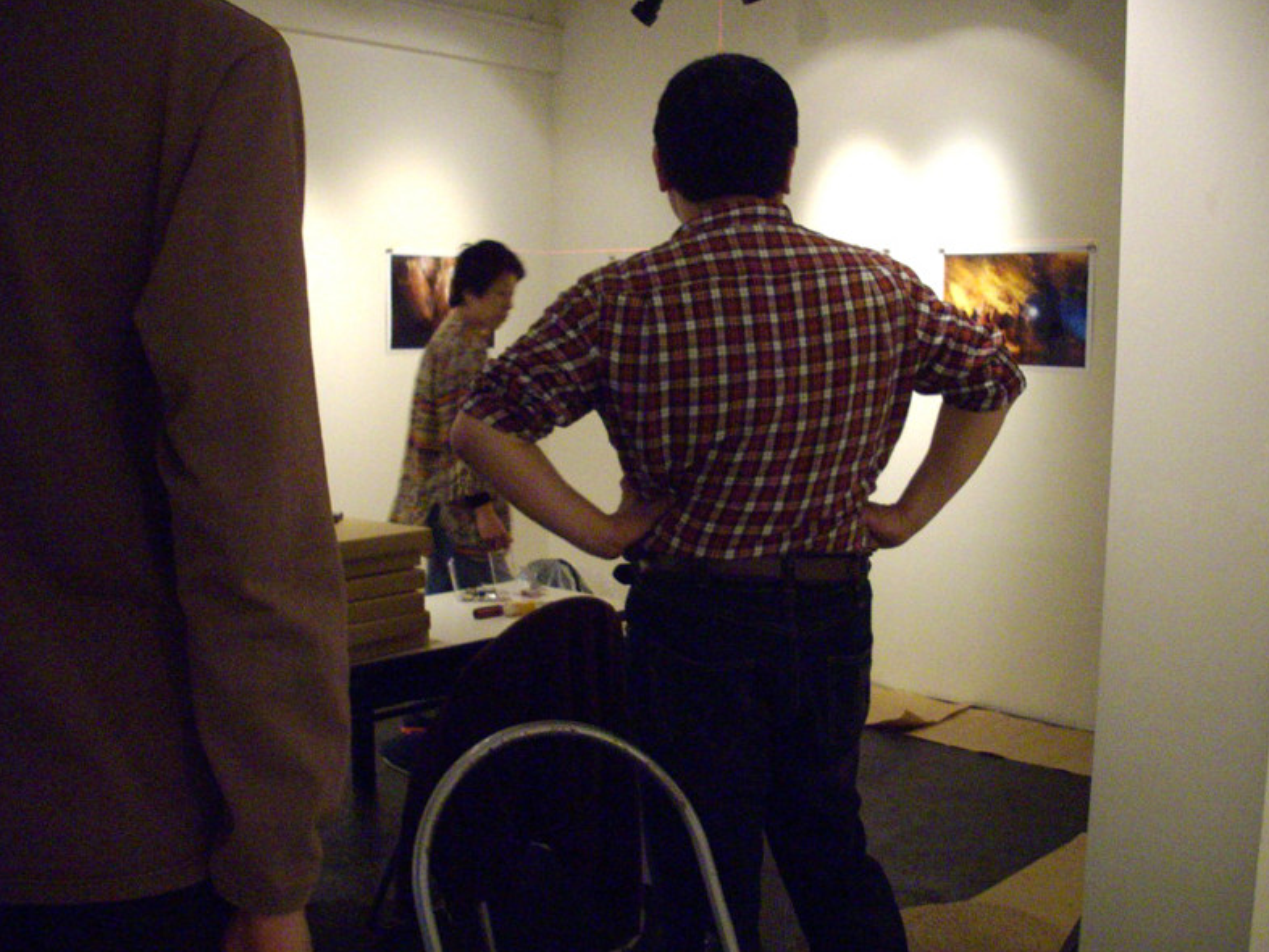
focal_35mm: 40
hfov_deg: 46.8
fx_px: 1467
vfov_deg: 36.0
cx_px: 673
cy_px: 486
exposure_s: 1/25
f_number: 2.8
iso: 400
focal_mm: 6.2
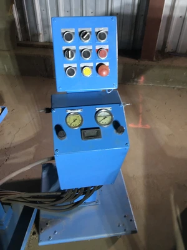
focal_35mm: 31
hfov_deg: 45.4
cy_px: 125
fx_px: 223
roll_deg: +0.8
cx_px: 94
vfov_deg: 58.4
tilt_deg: -44.2
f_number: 2.4
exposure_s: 1/24
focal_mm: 3.3
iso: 200
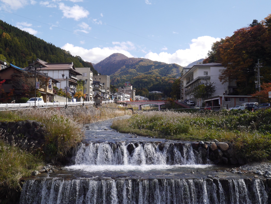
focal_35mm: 38
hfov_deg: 49.0
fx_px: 298
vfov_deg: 37.7
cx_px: 136
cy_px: 102
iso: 160
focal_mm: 19
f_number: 8
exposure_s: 1/320
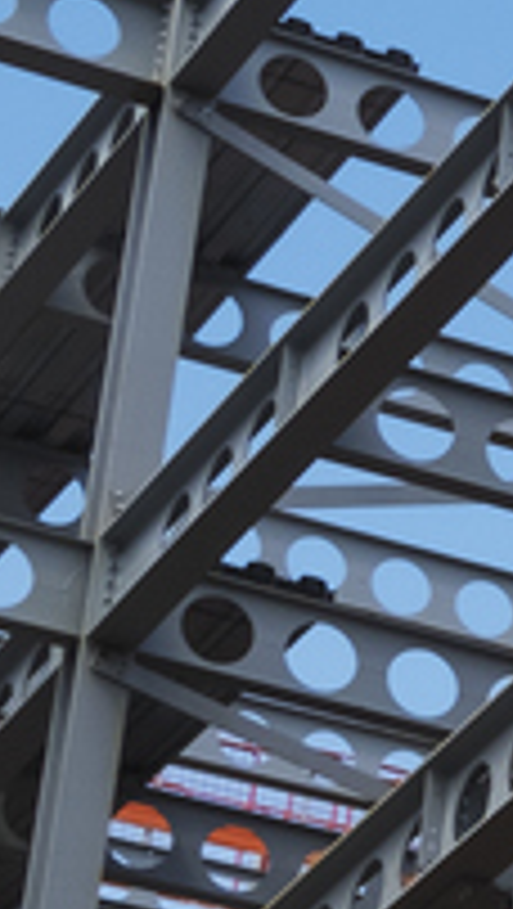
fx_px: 5645
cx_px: 2092
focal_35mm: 234
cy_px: 274
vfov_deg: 9.2
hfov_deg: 4.7
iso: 400
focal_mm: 24
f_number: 11
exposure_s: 1/220
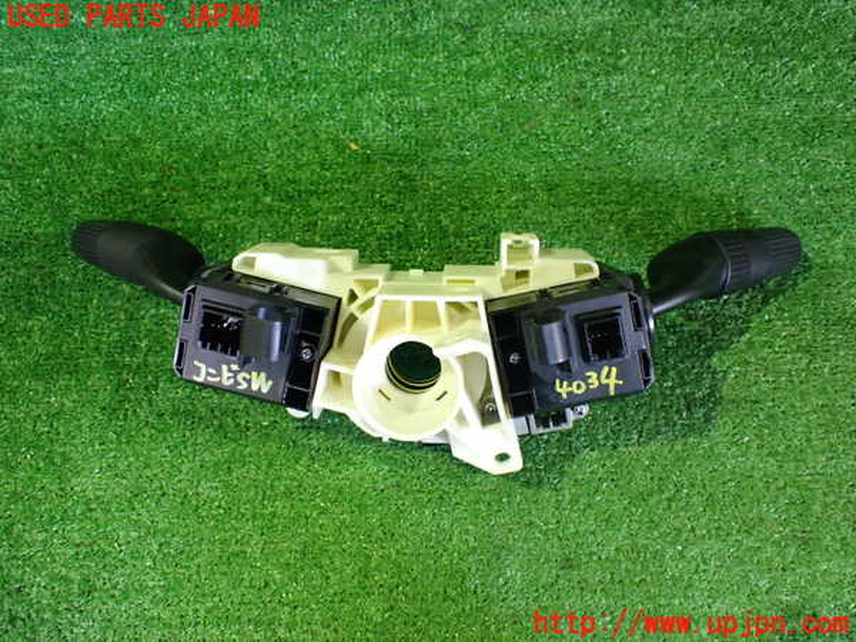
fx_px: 742
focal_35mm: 30
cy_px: 321
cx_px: 428
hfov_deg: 60.0
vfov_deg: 46.8
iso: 800
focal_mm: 5.4
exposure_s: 1/40
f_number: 2.3
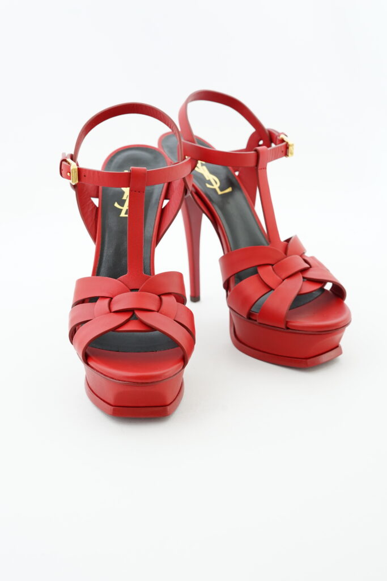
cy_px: 290
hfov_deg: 27.0
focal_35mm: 50
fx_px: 806
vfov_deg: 39.6
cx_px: 194
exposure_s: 1/13
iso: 640
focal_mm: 50
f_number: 6.3
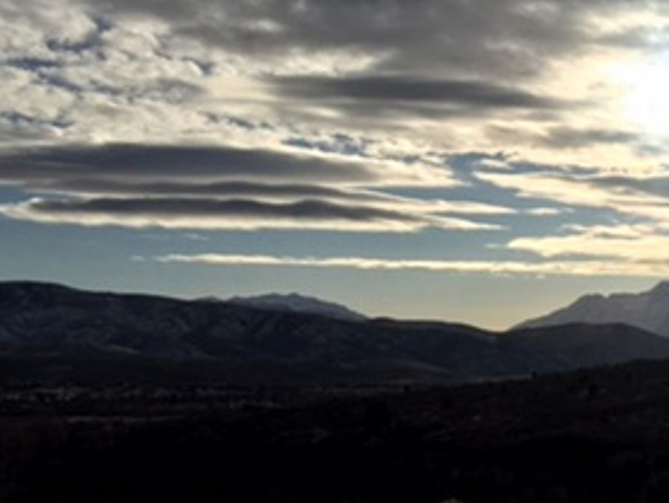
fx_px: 1295
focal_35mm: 67
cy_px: 394
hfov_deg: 27.3
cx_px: 674
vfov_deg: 21.7
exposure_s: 1/6993
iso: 25
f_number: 2.2
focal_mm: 4.15
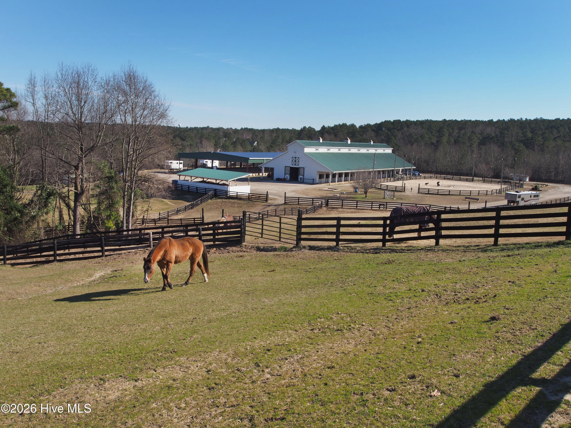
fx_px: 594
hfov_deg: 51.4
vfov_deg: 39.7
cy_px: 214
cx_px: 286
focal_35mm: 36
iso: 200
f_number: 10
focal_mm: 18
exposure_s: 1/250
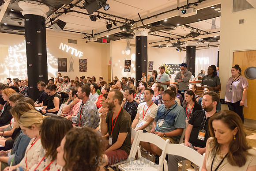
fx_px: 171
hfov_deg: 73.7
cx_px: 128
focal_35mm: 24
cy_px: 86
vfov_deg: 53.2
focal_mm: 24
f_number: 2.8
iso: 4000
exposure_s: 1/200
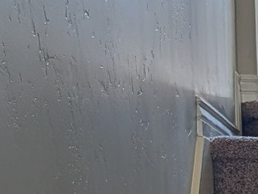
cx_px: 741
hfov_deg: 8.8
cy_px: 378
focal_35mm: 189
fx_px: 1411
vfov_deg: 7.6
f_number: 1.68
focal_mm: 6.9
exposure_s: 1/120
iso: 22
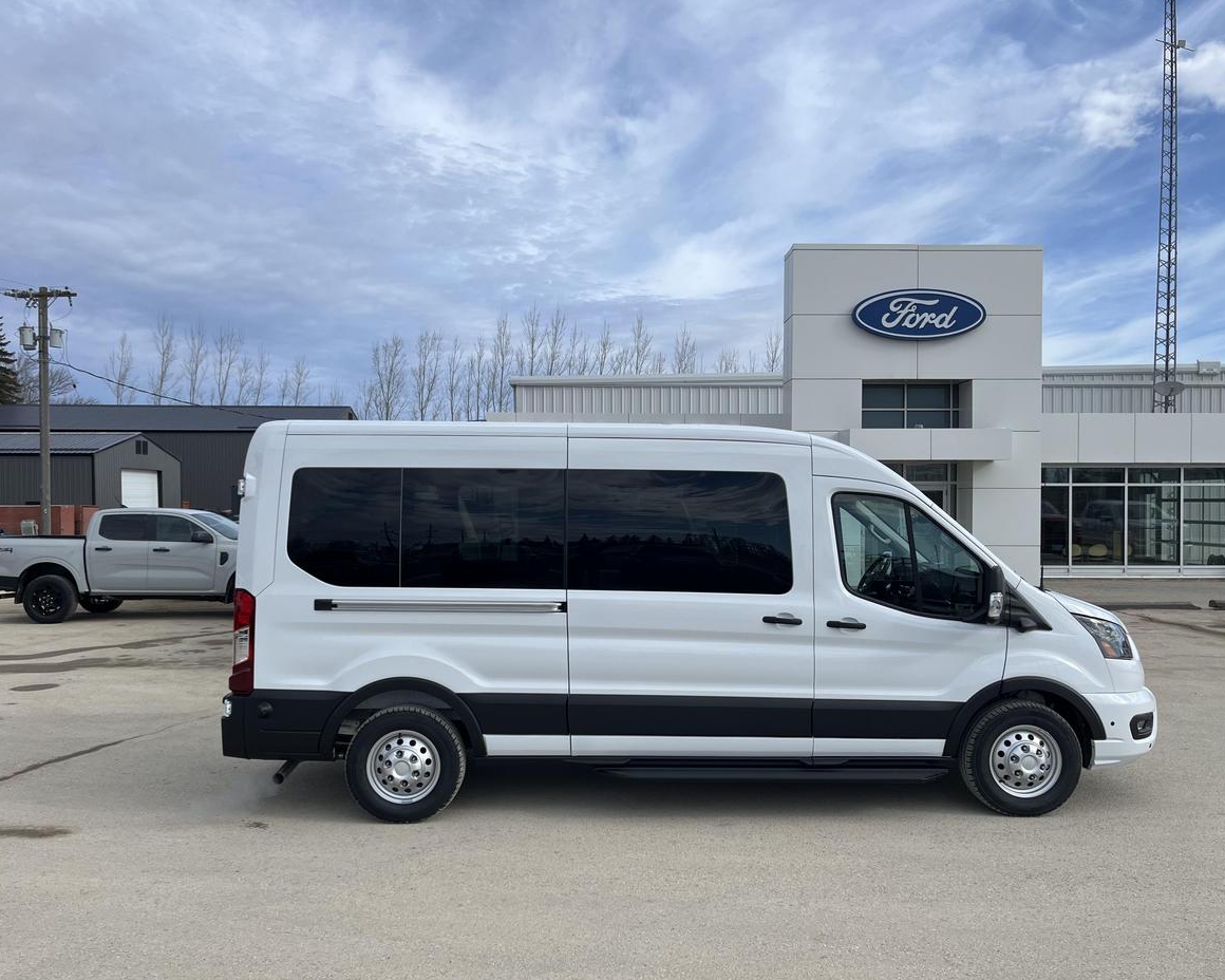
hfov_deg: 62.2
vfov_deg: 51.5
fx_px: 1015
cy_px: 505
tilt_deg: +0.1
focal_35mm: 28
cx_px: 612
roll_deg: +0.8
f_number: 1.6
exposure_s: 1/2688
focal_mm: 5.1
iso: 50
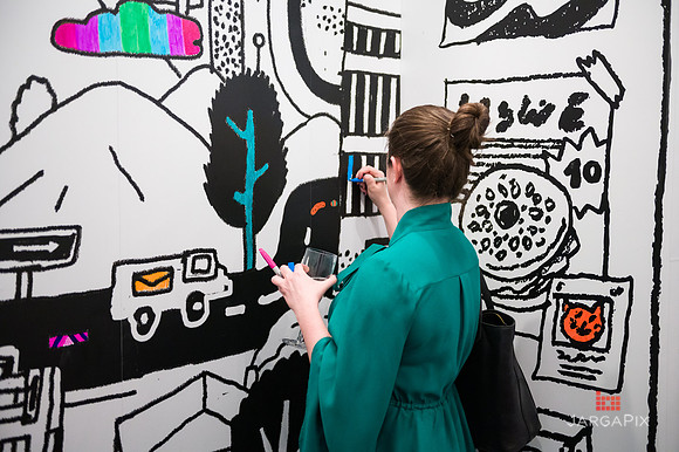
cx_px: 340
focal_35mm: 48
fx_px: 905
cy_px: 226
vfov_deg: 28.0
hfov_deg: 41.1
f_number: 3.2
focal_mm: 48
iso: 3200
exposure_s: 1/200
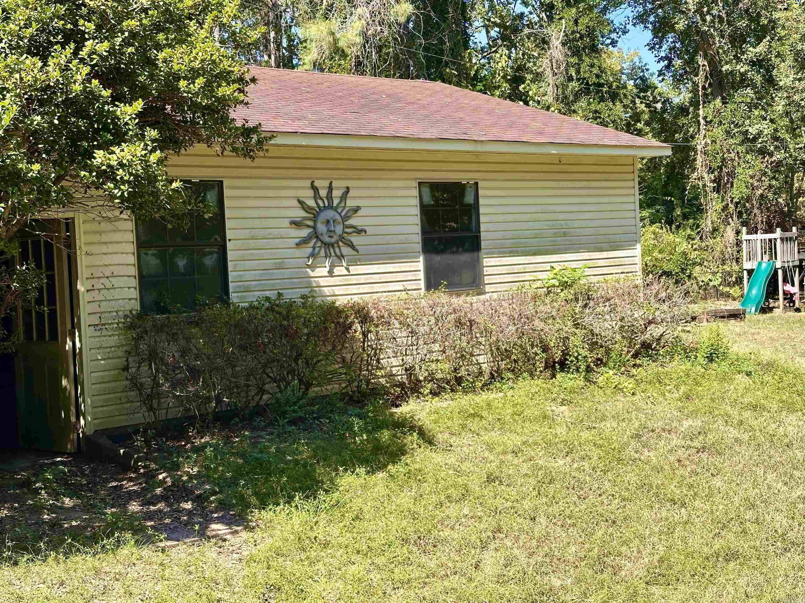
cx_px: 402
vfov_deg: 30.3
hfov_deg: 39.7
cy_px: 302
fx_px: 1116
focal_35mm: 48
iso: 64
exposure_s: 1/1171
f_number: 1.78
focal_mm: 6.86
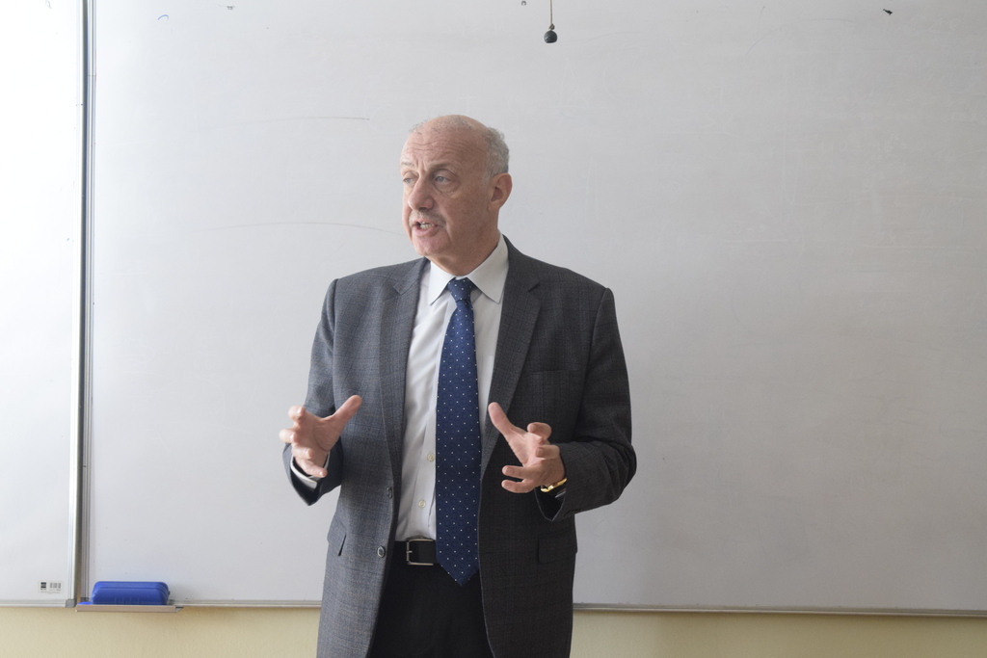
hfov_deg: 24.6
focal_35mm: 82
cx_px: 494
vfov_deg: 16.6
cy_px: 329
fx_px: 2262
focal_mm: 55
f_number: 6.3
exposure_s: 1/125
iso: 2000
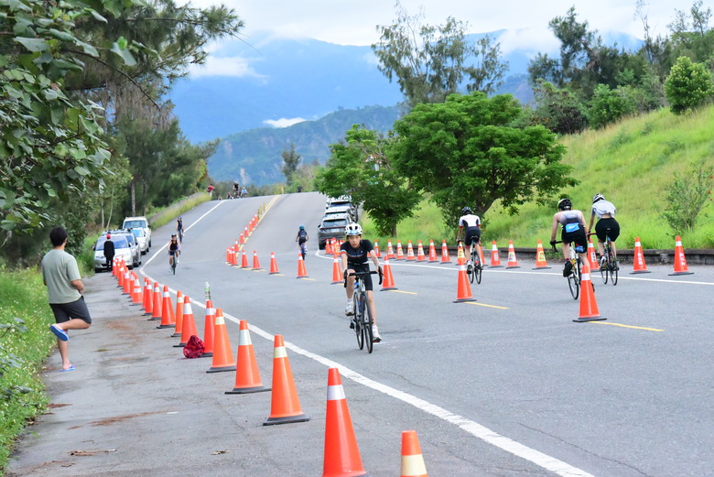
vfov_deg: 10.6
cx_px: 357
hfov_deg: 15.8
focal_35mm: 130
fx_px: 2580
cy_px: 238
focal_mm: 130
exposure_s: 1/2000
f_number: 11
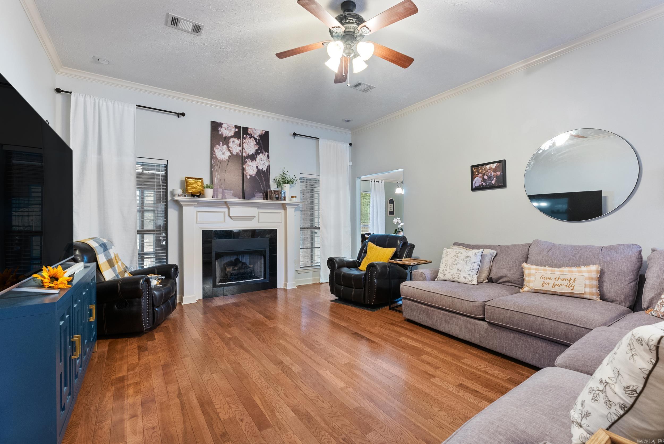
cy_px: 222
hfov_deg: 96.7
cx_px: 332
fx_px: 295
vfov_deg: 73.8
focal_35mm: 16
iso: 640
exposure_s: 1
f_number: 9
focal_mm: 16
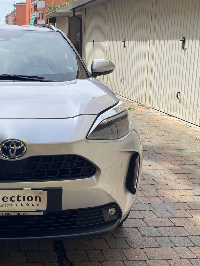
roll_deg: -0.3
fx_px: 362
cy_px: 118
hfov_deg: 29.1
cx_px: 5
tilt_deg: -11.5
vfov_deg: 40.4
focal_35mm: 47
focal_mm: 4.2
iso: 32
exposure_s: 1/1511
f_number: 1.6
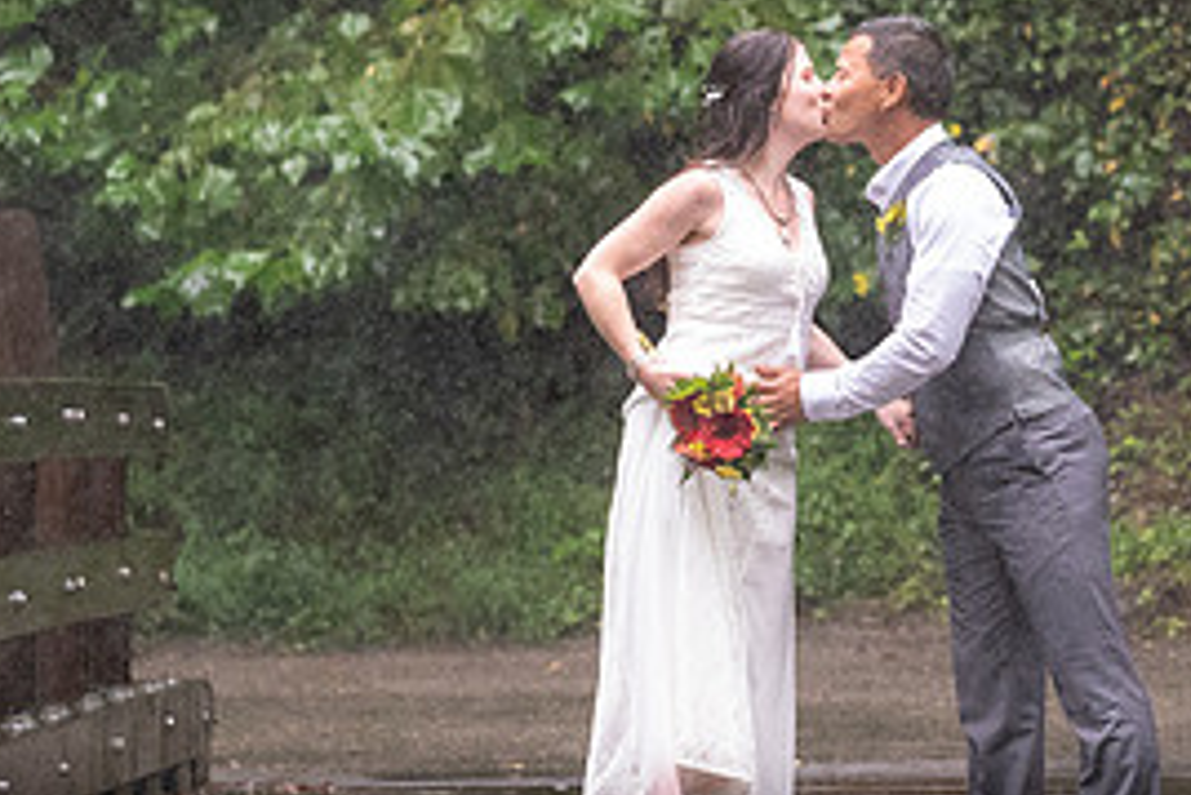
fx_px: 13141
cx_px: 1019
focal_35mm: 397
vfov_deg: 3.5
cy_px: 526
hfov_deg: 5.2
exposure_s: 1/800
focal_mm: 105
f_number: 3.5
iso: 4000
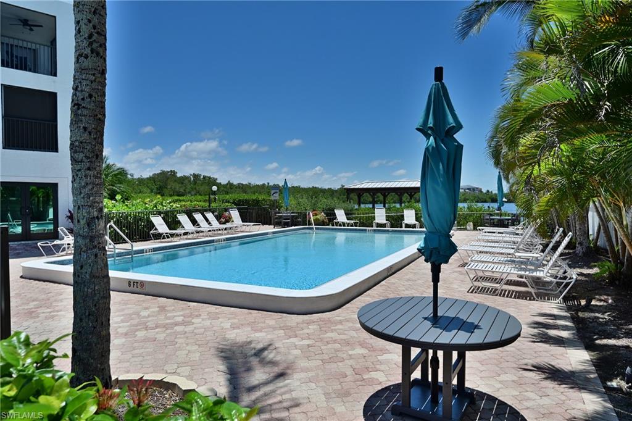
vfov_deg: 53.1
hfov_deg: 73.8
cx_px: 316
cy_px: 210
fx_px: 421
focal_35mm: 24
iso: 400
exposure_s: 1/1600
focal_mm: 24
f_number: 7.1
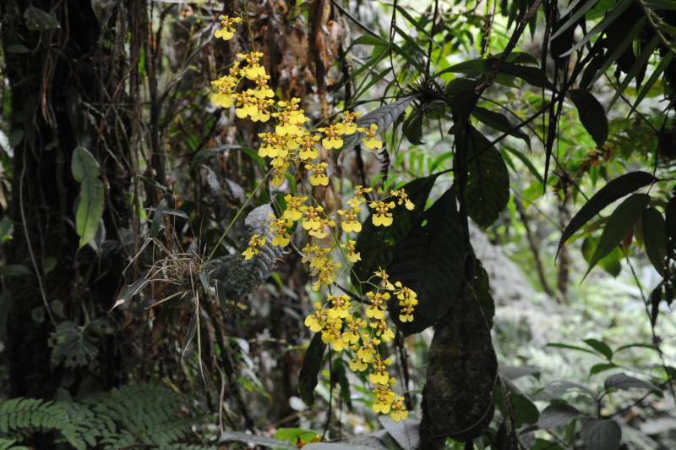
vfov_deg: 25.9
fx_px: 976
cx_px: 338
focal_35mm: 52
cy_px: 225
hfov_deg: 38.2
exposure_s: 1/125
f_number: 7.1
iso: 2000
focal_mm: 52
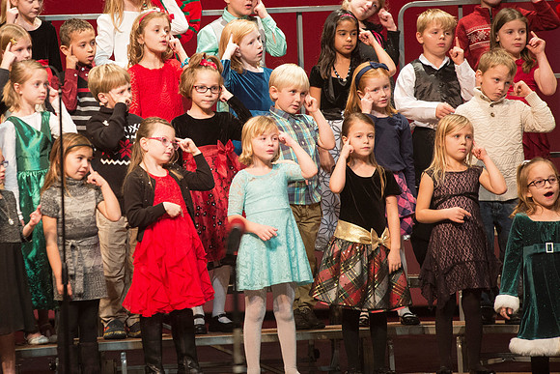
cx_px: 126
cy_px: 115
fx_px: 5149
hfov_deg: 6.2
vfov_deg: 4.2
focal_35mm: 331
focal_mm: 200
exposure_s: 1/200
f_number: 2.8
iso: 2500
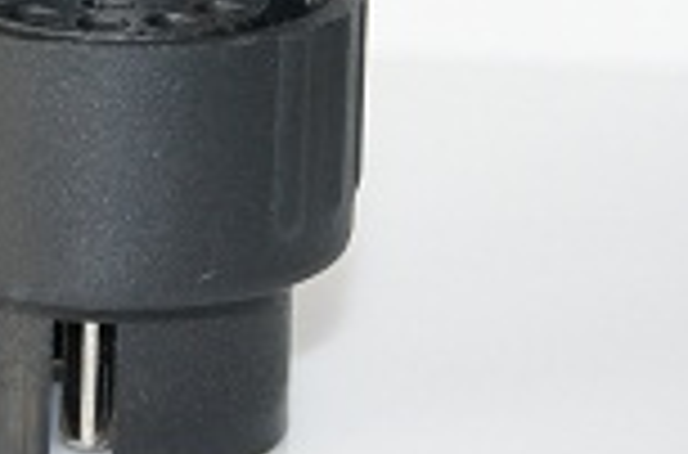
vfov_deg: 6.2
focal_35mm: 221
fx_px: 4211
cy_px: 20
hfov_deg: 9.3
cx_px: 135
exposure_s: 1/160
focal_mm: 50
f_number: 5.6
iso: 400
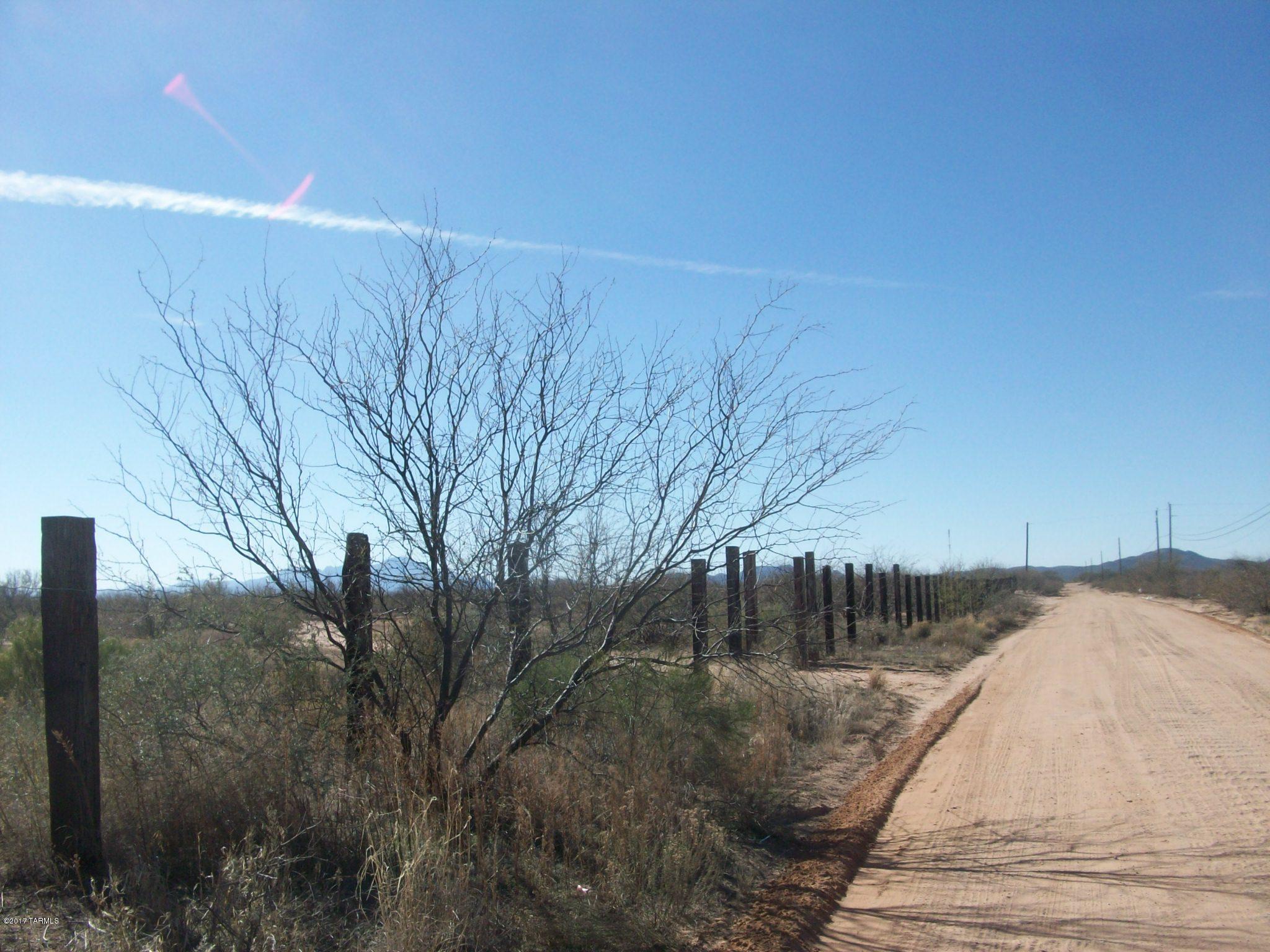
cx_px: 635
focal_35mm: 34
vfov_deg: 41.8
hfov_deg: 54.0
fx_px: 1247
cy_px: 476
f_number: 5.5
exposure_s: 1/416
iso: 64
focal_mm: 5.7
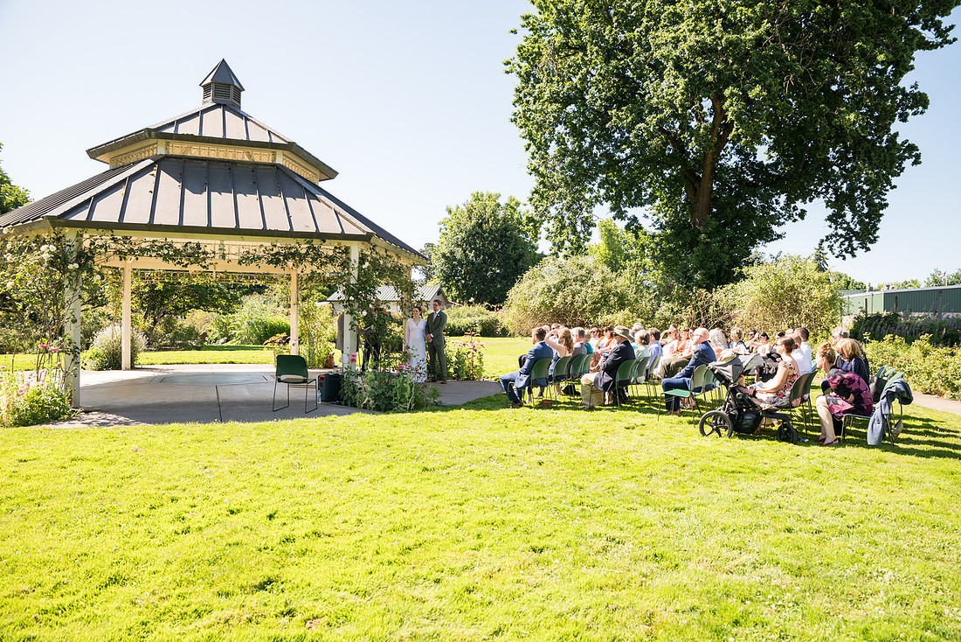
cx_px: 480
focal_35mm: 24
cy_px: 321
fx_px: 641
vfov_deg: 53.2
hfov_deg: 73.7
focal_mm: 24
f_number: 4.5
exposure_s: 1/400
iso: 200
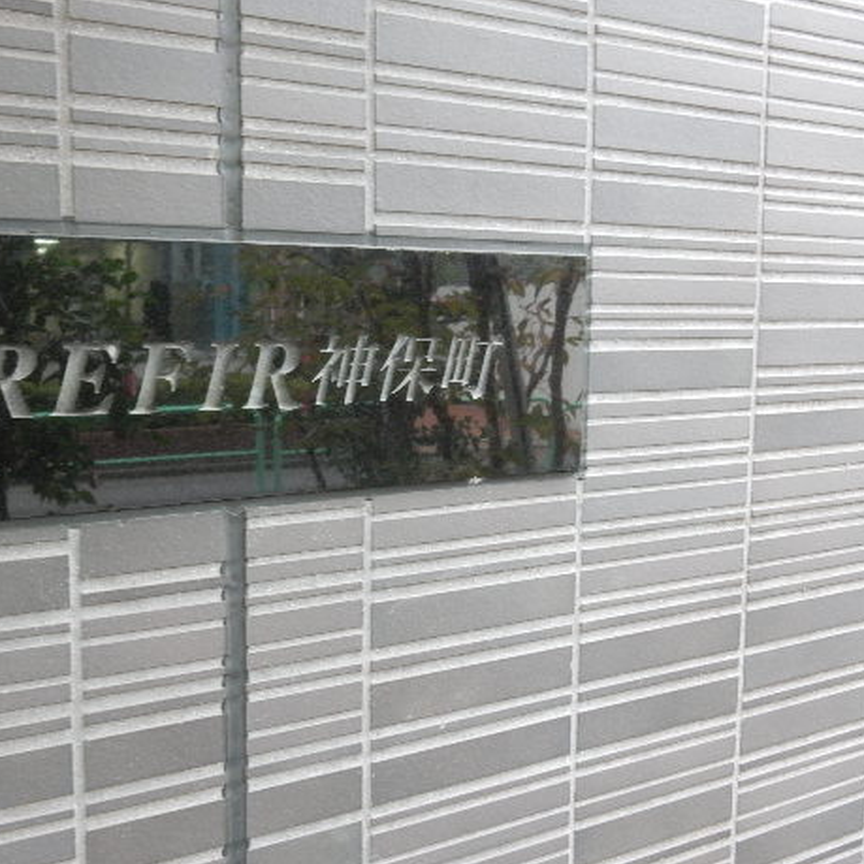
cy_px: 416
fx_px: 1045
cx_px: 301
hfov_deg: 44.4
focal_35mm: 37
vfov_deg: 44.9
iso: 400
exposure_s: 1/13
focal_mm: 5.4
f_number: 4
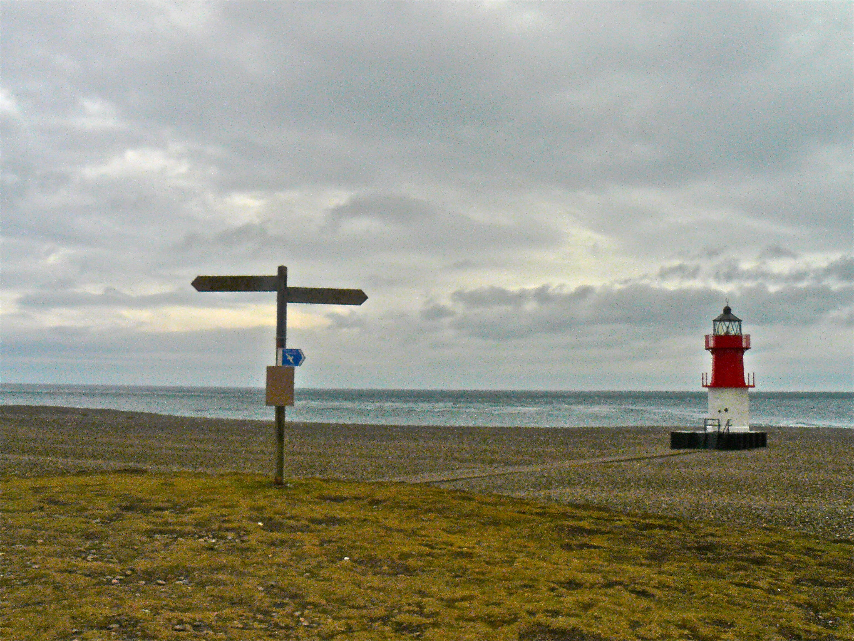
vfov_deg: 39.7
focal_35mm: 36
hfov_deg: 51.4
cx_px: 427
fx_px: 888
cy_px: 320
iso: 100
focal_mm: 6
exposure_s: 1/500
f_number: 8
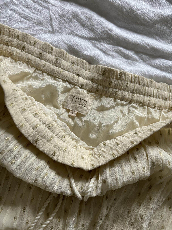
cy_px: 115
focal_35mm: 26
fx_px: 172
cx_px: 86
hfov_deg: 53.1
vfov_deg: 67.3
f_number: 1.6
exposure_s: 1/121
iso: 100
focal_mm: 5.96
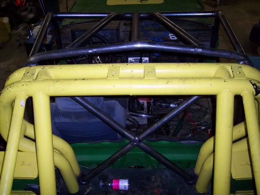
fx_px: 293
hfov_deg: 47.8
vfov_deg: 36.9
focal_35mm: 39
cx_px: 130
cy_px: 98
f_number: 2.8
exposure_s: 1/60
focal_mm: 8
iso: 100
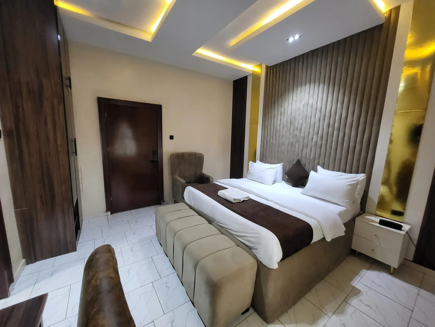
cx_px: 218
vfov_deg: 89.9
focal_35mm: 13
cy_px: 164
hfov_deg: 106.2
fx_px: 163
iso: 320
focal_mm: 1.74
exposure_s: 1/33.3
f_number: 2.2
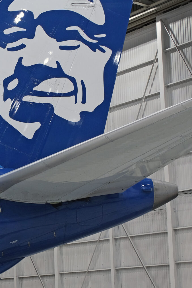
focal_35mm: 95
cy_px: 202
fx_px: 760
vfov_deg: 21.3
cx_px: -45
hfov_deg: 13.9
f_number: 4
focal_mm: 24.9
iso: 640
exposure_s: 1/60
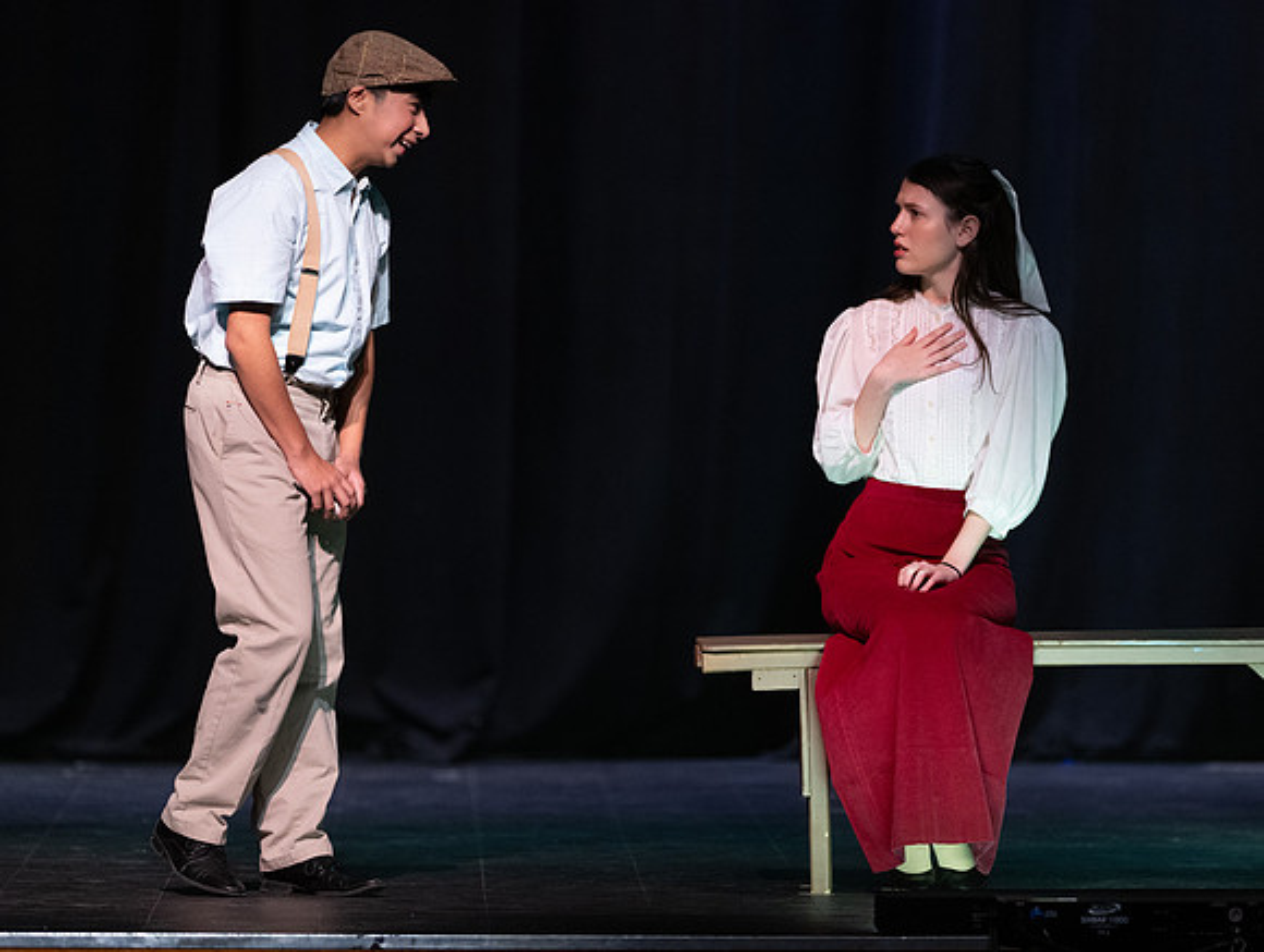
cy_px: 471
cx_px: 644
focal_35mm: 332
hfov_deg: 6.0
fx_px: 12137
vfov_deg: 4.5
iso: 3600
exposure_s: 1/250
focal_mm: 300
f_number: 2.8
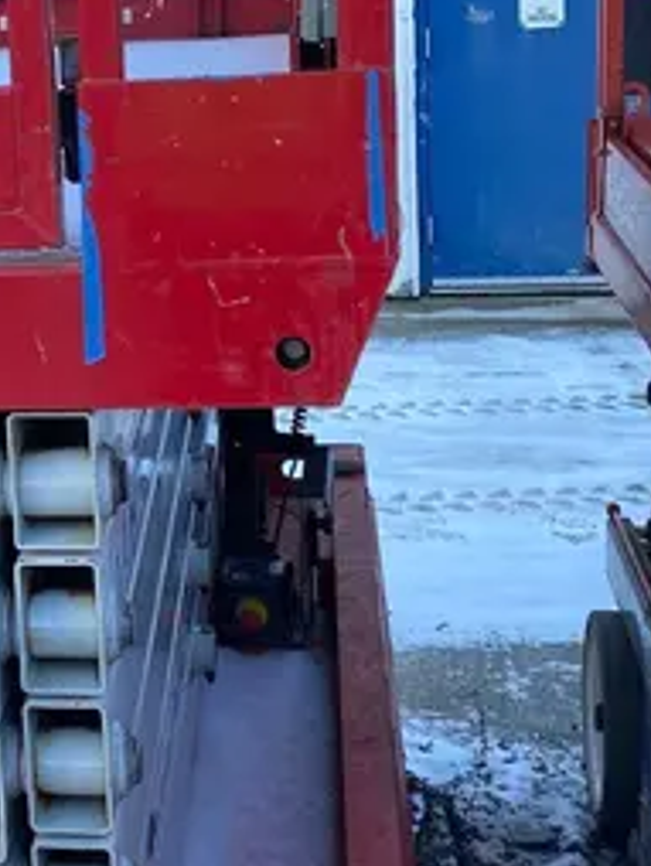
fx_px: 1877
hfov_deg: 19.1
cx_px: -20
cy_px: 196
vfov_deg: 25.6
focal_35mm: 75
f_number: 1.8
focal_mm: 4.25
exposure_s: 1/423
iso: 32
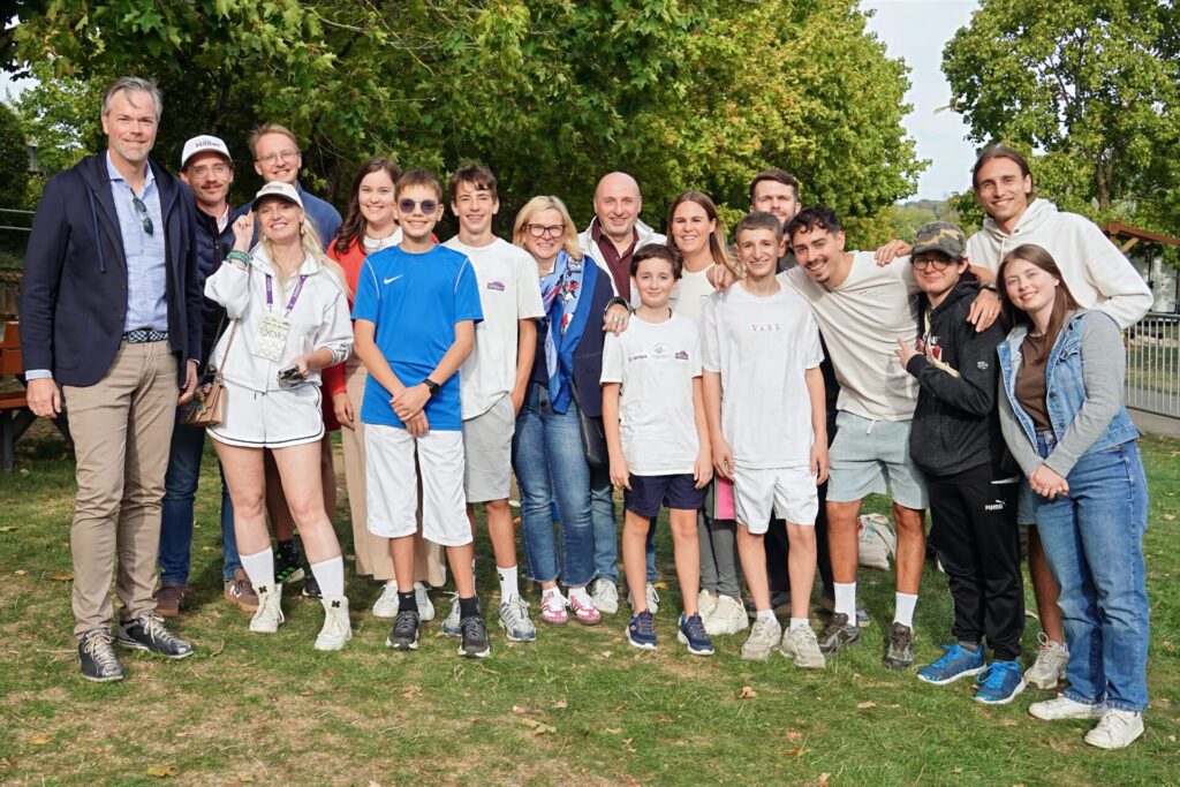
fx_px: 1180
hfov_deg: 53.1
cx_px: 590
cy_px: 394
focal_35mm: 36
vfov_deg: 36.9
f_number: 5.6
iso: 100
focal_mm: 36
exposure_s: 1/200
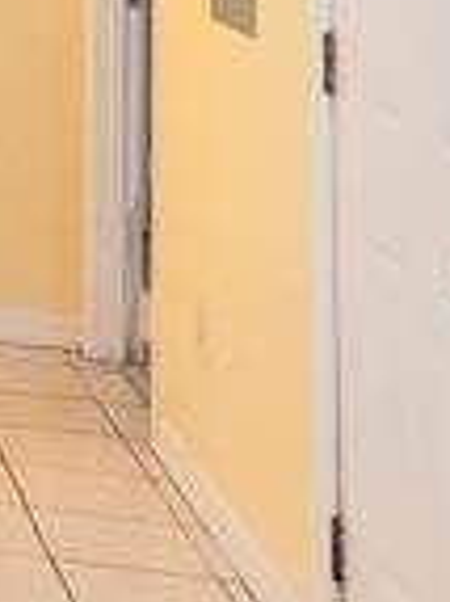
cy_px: -606
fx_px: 2239
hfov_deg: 9.7
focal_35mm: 129
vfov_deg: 13.2
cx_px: -728
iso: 200
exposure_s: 1/180
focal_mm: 5.4
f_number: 1.8
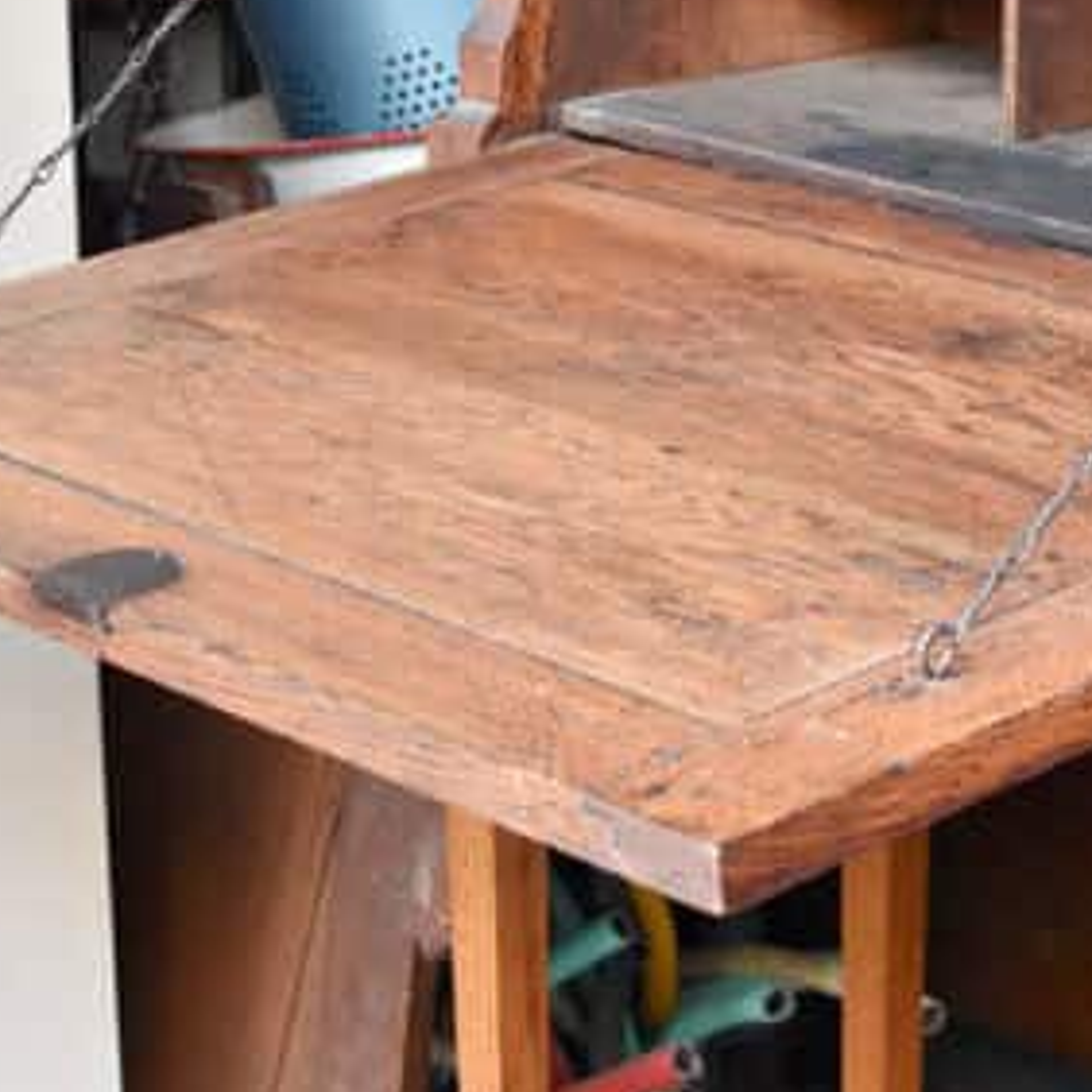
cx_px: 1137
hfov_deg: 15.4
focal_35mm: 111
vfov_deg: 15.7
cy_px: 558
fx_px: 3962
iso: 2000
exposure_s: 1/60
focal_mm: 24
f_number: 4
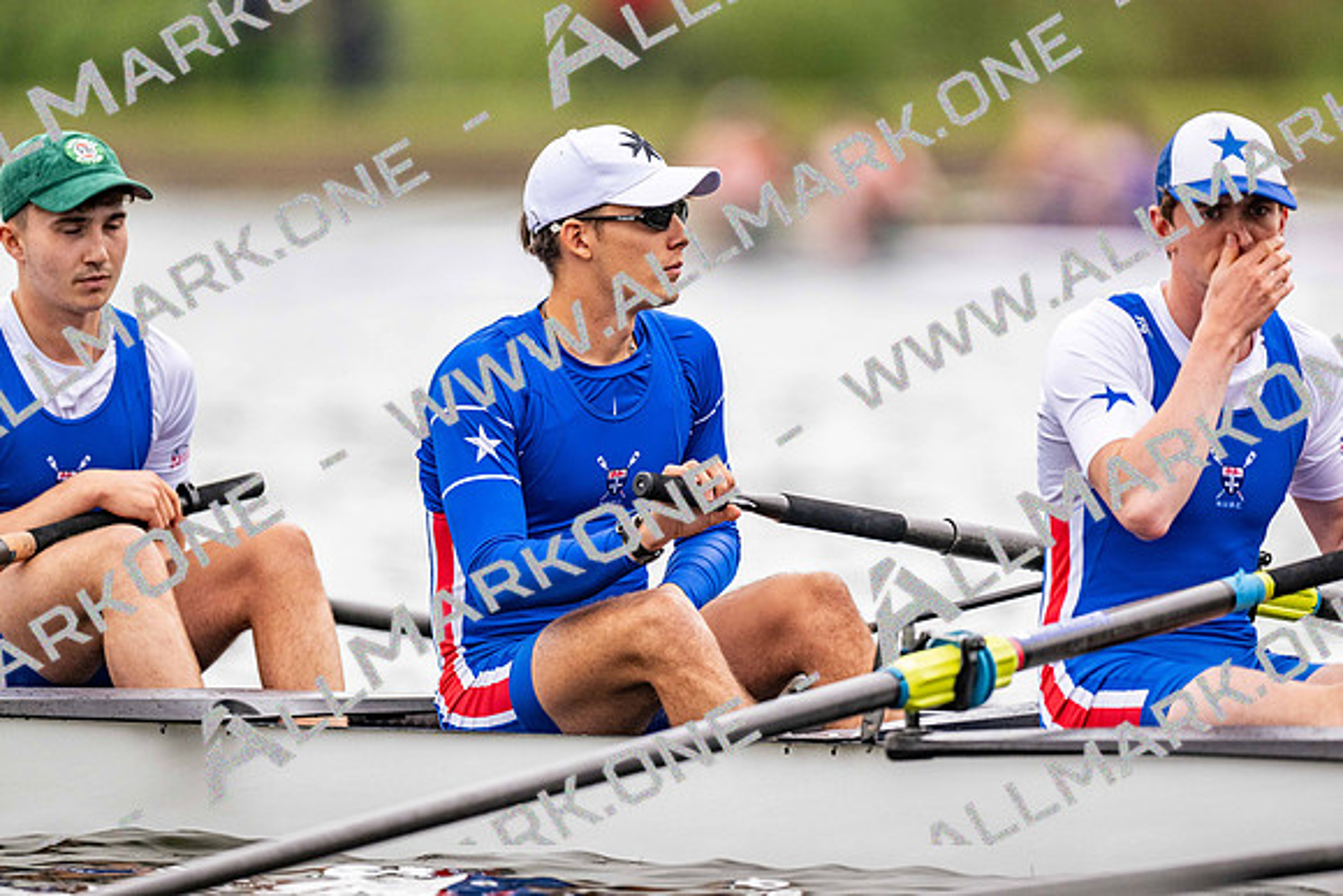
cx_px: 672
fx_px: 22388
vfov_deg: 2.3
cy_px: 448
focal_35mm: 600
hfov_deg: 3.4
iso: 1250
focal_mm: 600
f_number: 4
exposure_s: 1/2500
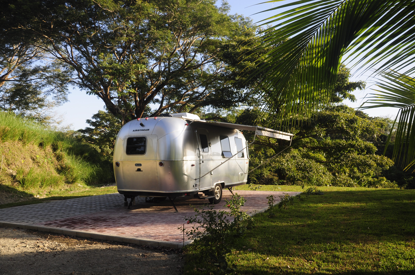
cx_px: 208
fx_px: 363
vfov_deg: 41.6
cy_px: 138
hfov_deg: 59.6
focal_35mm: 32
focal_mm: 21
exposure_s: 1/400
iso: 200
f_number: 5.6
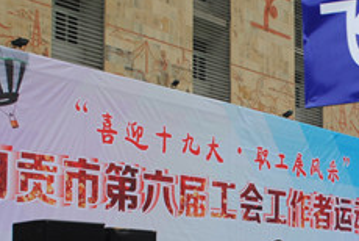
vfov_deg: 13.6
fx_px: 998
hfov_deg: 19.8
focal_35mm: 100
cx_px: 348
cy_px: 230
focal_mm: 24
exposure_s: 1/125
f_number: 5.6
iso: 125
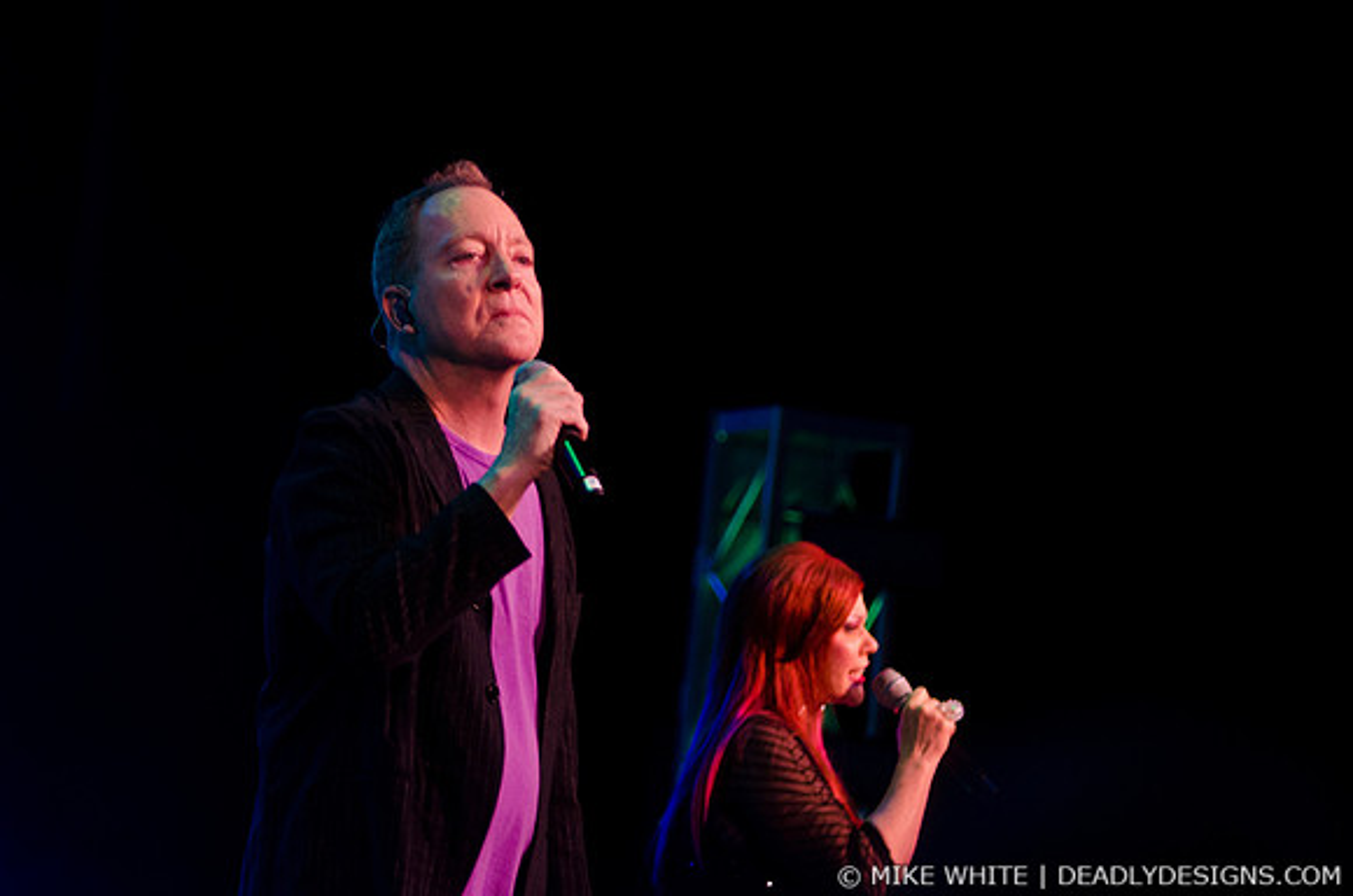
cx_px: 676
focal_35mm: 188
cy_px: 448
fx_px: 7031
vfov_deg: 7.3
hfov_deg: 11.0
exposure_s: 1/500
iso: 1600
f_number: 2.8
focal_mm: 125
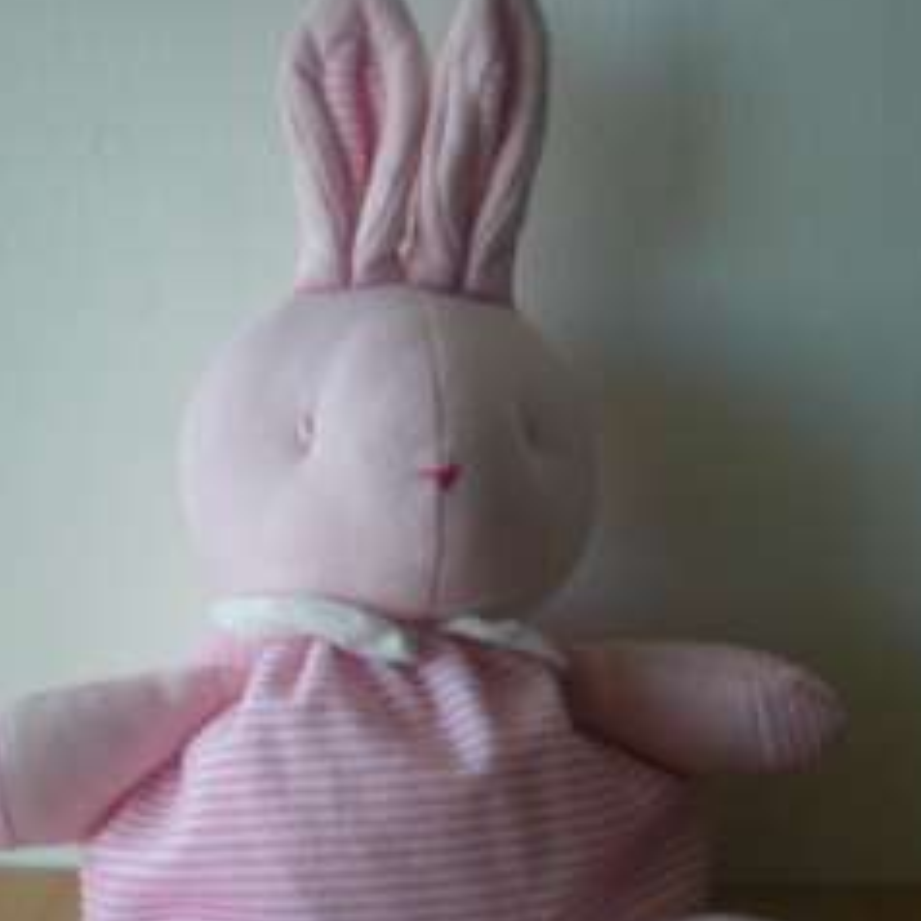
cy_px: 662
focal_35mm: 55
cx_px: 426
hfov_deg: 31.1
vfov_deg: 30.7
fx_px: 1656
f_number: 3.1
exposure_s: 1/59.5
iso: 74
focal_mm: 6.3
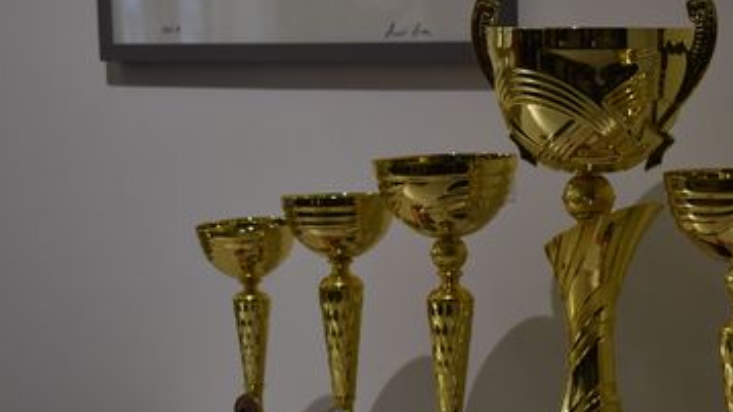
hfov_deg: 18.5
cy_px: 310
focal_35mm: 115
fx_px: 2234
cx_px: 592
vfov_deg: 10.5
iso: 720
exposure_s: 1/250
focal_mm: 42
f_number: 5
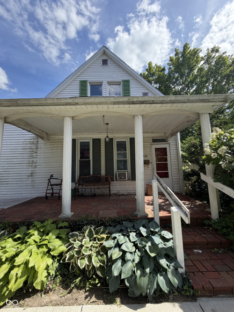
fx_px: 126
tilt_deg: +5.3
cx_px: 117
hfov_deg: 85.7
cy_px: 156
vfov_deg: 102.1
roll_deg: +2.1
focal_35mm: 14
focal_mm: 2.22
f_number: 2.2
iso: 40
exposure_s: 1/717
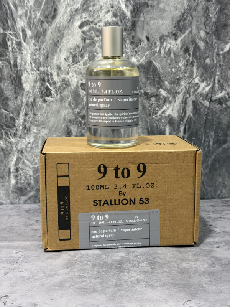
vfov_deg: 39.7
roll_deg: -0.8
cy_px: 154
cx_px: 115
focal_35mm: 48
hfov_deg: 30.3
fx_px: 425
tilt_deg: -11.4
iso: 400
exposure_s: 1/40
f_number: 1.78
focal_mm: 6.76
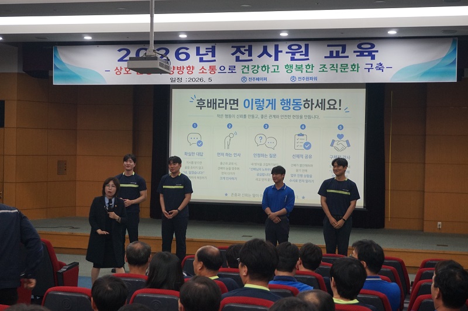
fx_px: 740
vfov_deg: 23.7
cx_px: 234
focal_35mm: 57
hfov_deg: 35.1
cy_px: 156
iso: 800
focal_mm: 38
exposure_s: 1/50
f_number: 5.6
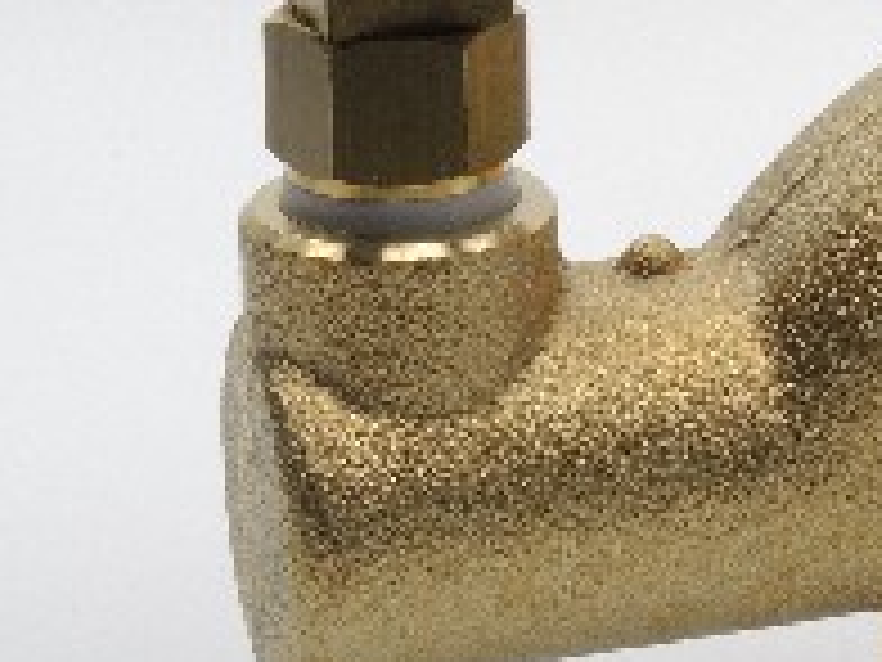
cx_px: 1152
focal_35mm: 163
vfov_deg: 9.0
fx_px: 4153
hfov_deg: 11.8
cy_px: -144
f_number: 8
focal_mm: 11
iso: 100
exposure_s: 1/100
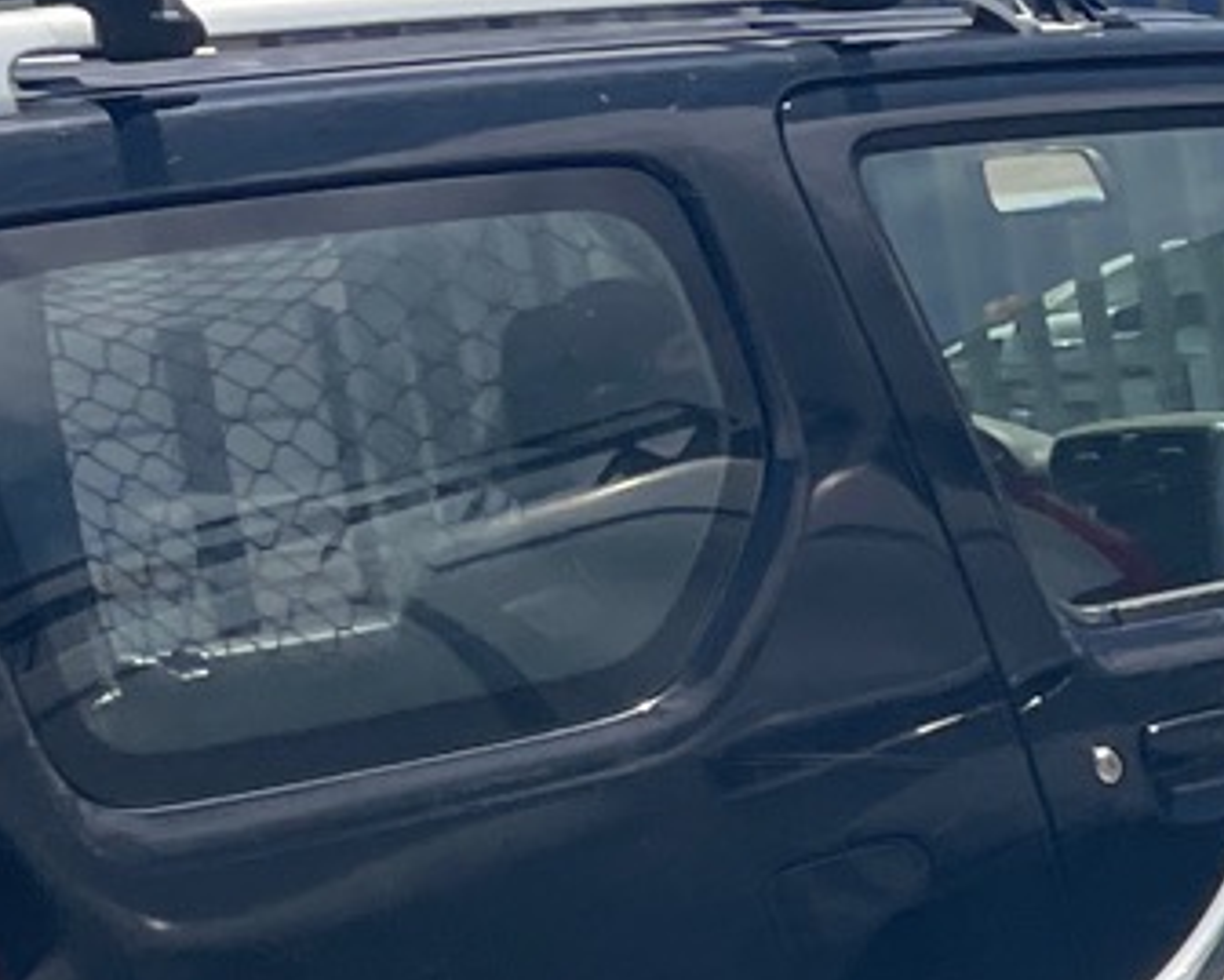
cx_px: 2980
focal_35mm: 136
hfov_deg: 11.5
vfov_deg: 10.7
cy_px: 1760
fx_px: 4928
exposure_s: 1/6494
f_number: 1.6
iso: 32
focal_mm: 4.2
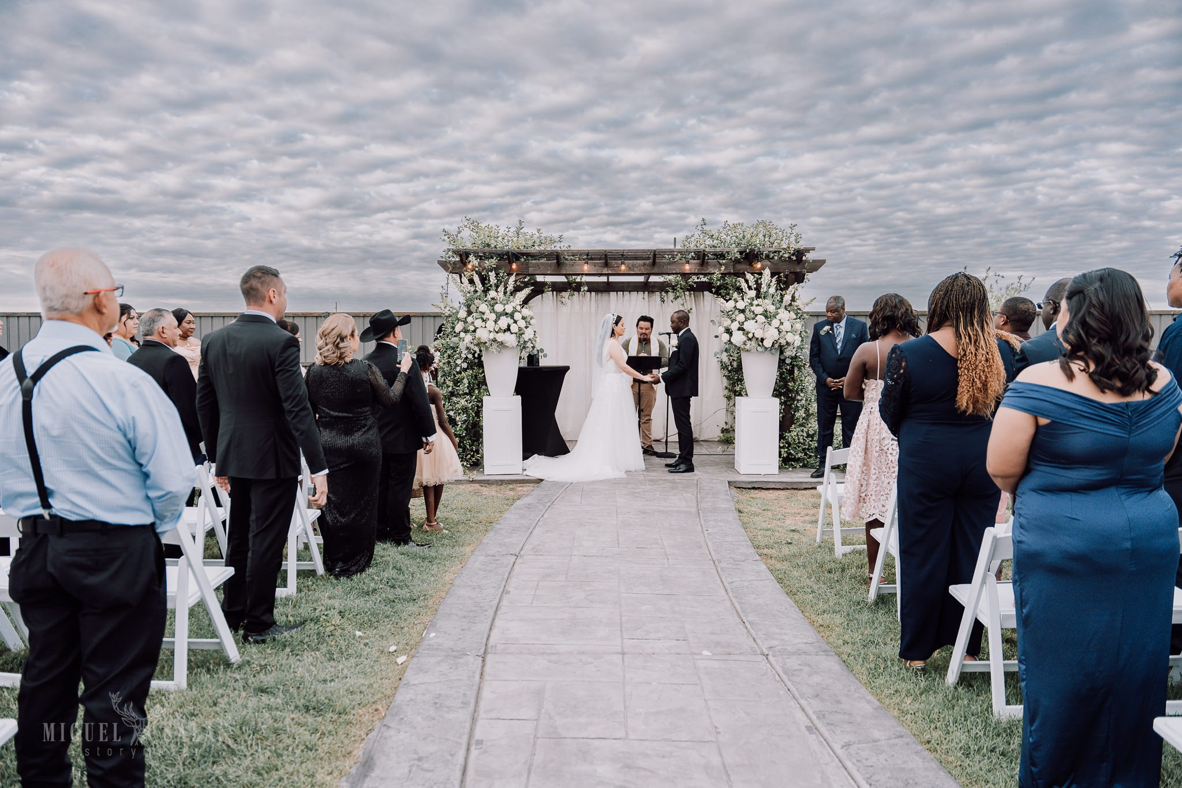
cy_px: 394
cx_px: 591
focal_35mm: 24
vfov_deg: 53.1
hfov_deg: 73.7
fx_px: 788
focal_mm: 24
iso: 250
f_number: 2.8
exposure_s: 1/320
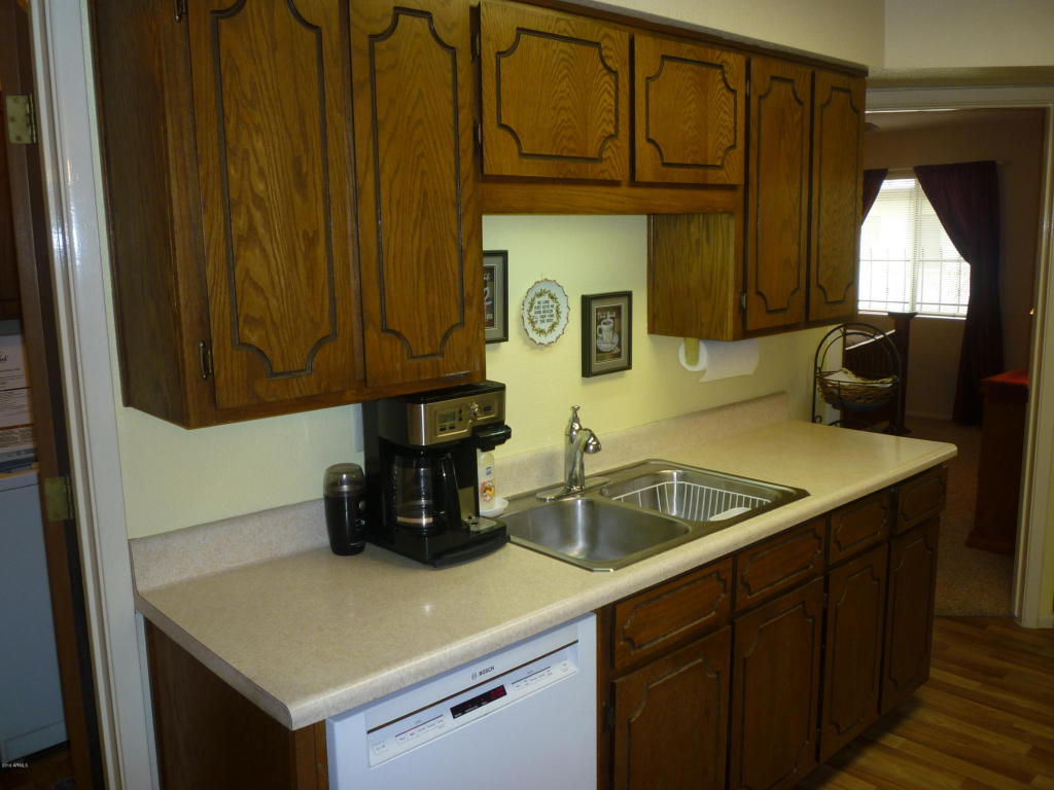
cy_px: 395
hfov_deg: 61.7
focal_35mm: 29
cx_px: 527
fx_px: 883
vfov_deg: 48.2
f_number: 3.3
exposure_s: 1/30
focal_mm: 5.2
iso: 100
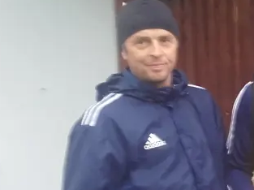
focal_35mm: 119
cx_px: 345
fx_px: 872
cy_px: 239
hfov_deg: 15.6
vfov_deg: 12.1
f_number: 2.2
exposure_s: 1/15
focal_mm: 3.31
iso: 100
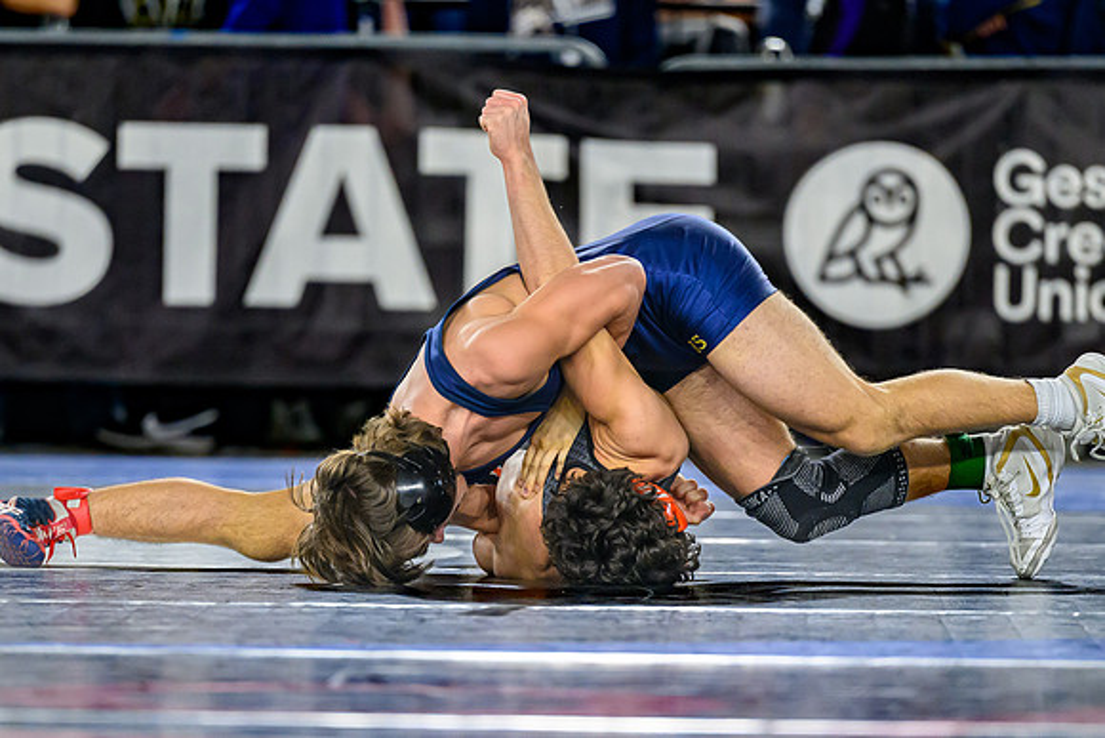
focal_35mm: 322
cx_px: 523
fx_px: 9896
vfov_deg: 4.3
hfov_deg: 6.4
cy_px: 474
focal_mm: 200
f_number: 2.8
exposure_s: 1/800
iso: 2500
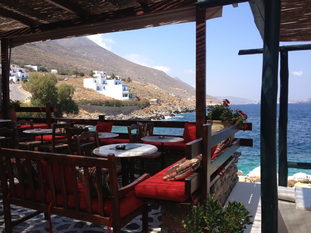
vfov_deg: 40.7
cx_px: 156
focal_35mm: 35
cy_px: 116
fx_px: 314
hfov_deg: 52.6
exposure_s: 1/968
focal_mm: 4.28
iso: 50
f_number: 2.4
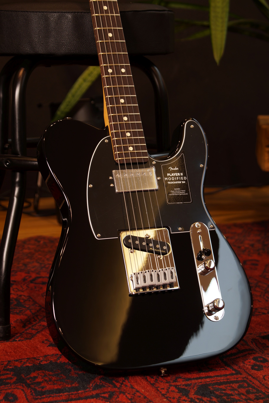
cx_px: 134
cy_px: 202
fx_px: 1009
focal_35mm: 90
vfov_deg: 22.6
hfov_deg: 15.2
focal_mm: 60
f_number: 5.6
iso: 100
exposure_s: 1/10
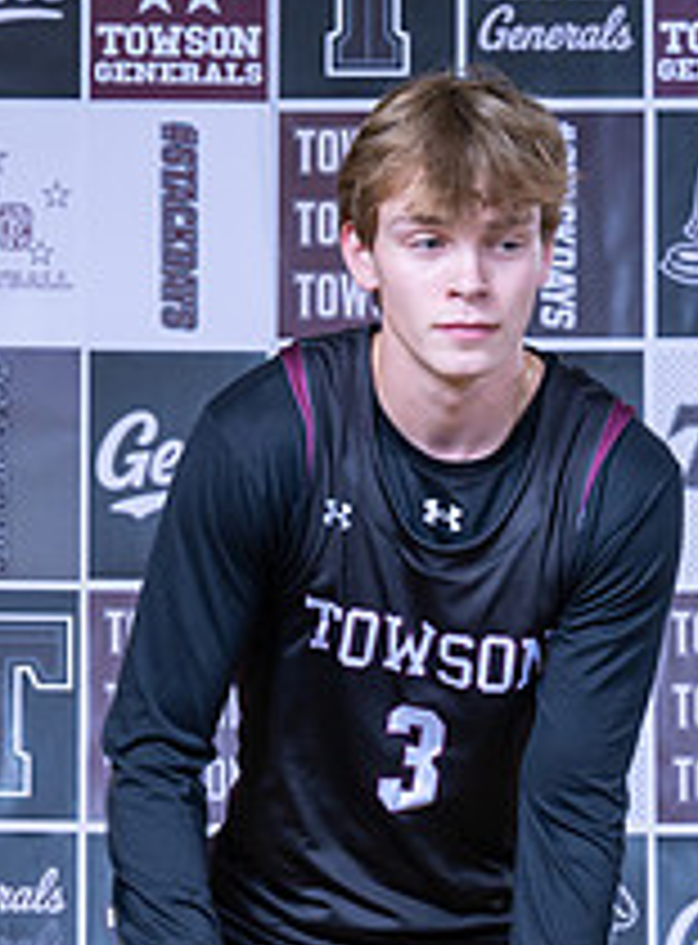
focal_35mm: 293
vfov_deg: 6.8
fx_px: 7959
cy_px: 876
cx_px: 382
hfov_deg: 5.0
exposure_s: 1/160
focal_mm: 84
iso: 250
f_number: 5.6
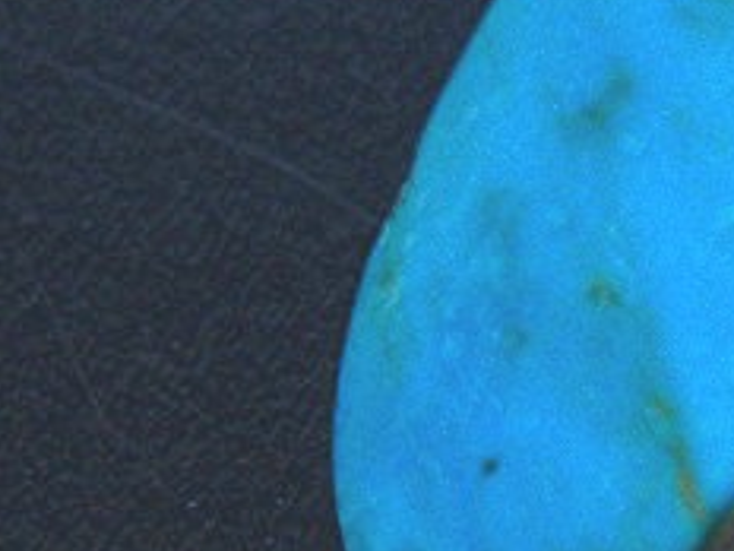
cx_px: 807
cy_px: 307
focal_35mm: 246
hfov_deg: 8.0
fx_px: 5216
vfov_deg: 6.0
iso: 400
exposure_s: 1/30
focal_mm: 16
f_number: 8.8
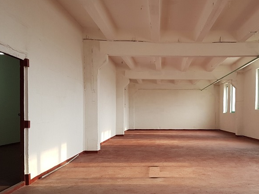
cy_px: 118
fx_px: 299
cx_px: 175
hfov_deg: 46.0
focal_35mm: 40
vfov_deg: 35.8
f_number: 1.7
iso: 64
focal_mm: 4.2
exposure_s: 1/50
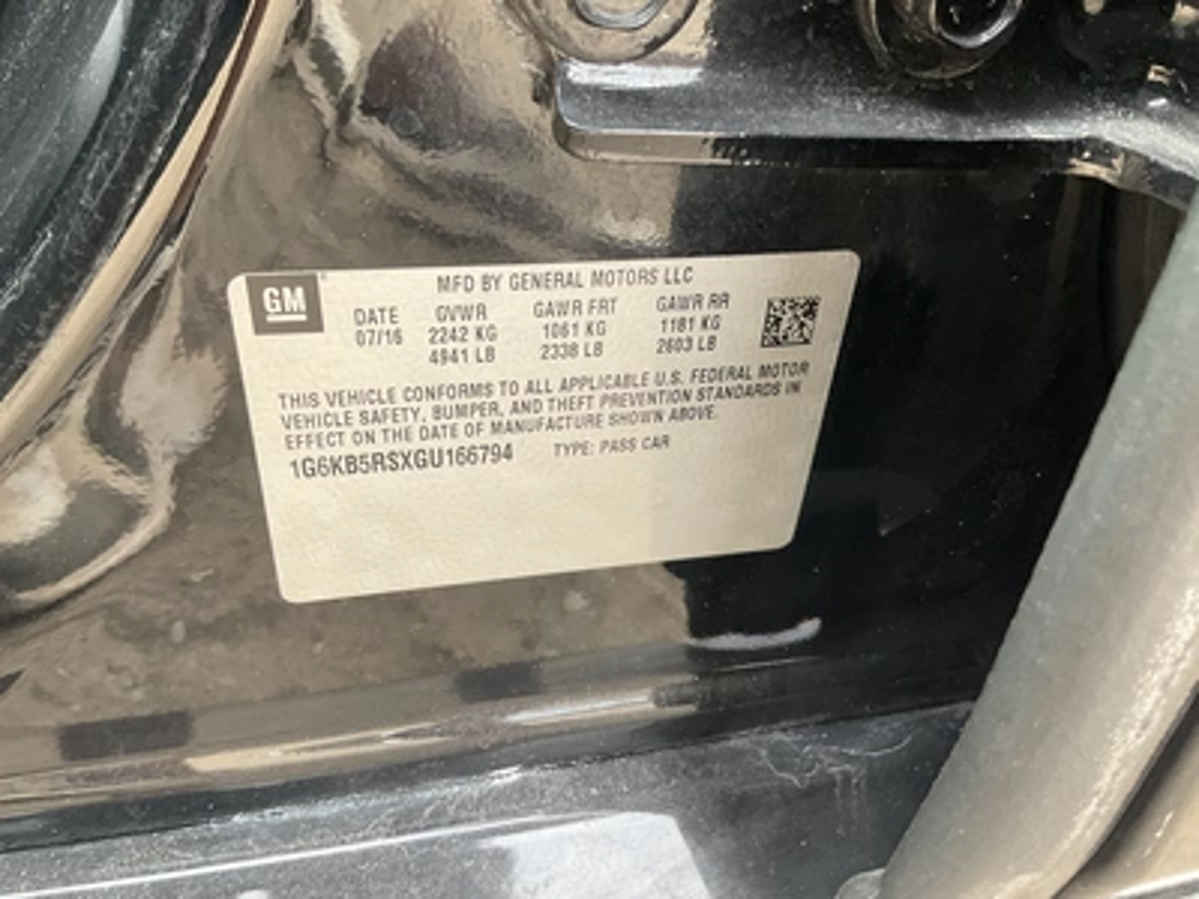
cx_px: 600
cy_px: 450
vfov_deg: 48.2
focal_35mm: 29
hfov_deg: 61.7
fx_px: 1004
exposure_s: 1/122
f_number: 1.8
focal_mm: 3
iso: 64
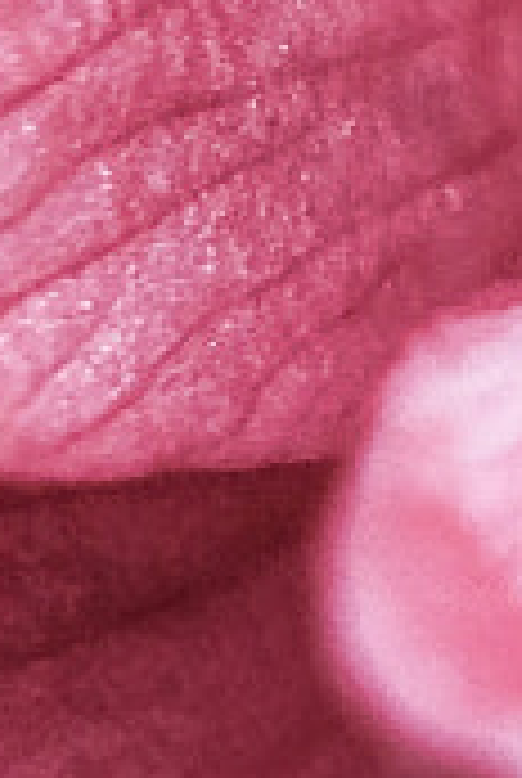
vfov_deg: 2.7
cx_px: 1012
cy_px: -373
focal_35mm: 766
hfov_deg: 1.8
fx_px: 16593
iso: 400
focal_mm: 55
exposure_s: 1/125
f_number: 4
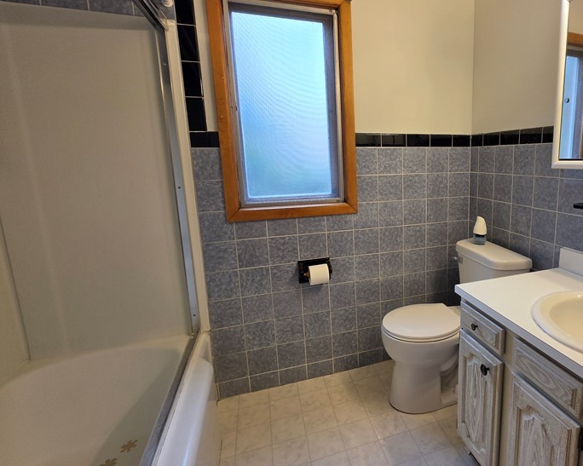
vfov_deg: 70.8
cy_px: 224
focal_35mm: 19
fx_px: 328
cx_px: 395
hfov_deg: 80.1
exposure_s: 1/120
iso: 40
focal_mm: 2.2
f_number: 1.9
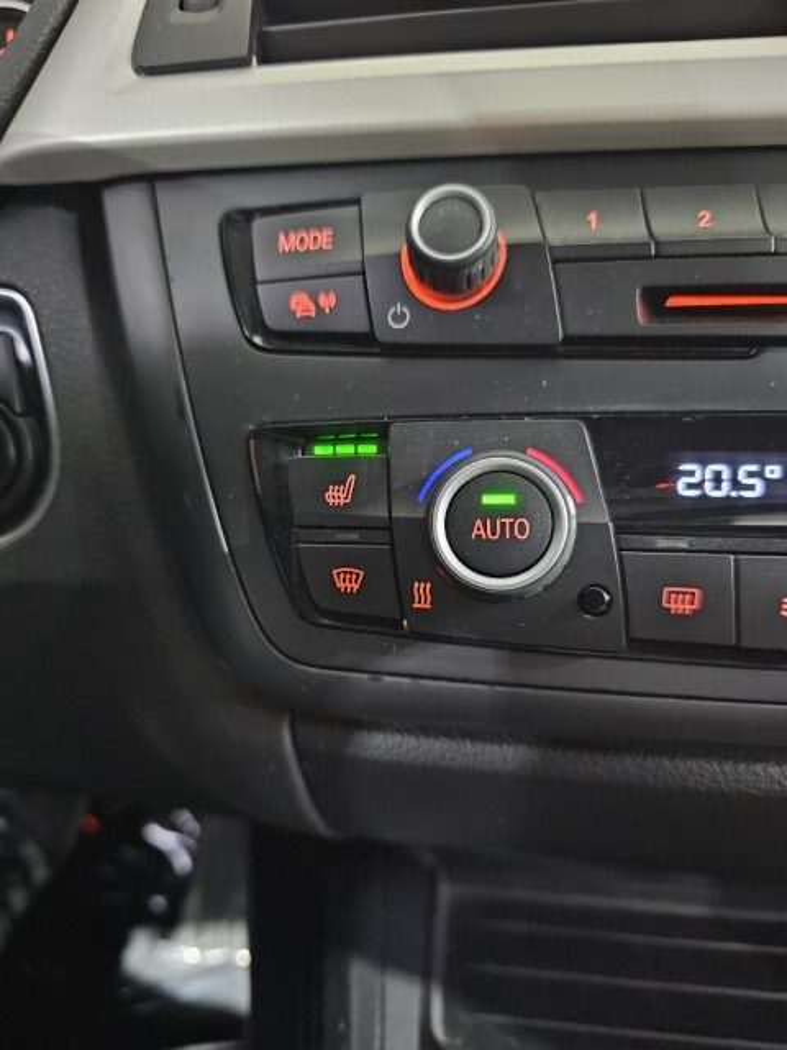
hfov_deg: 58.9
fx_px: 697
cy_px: 525
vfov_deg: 73.9
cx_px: 394
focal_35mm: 23
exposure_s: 1/17
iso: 1250
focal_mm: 6.3
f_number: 1.7
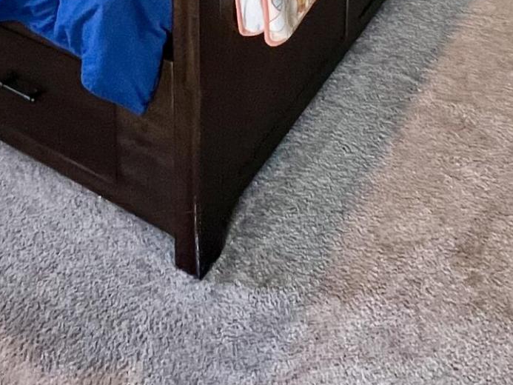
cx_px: 219
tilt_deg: -9.9
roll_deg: +0.8
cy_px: -336
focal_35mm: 54
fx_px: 800
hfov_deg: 35.5
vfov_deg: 19.2
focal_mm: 1.57
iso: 250
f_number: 1.8
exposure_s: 1/60
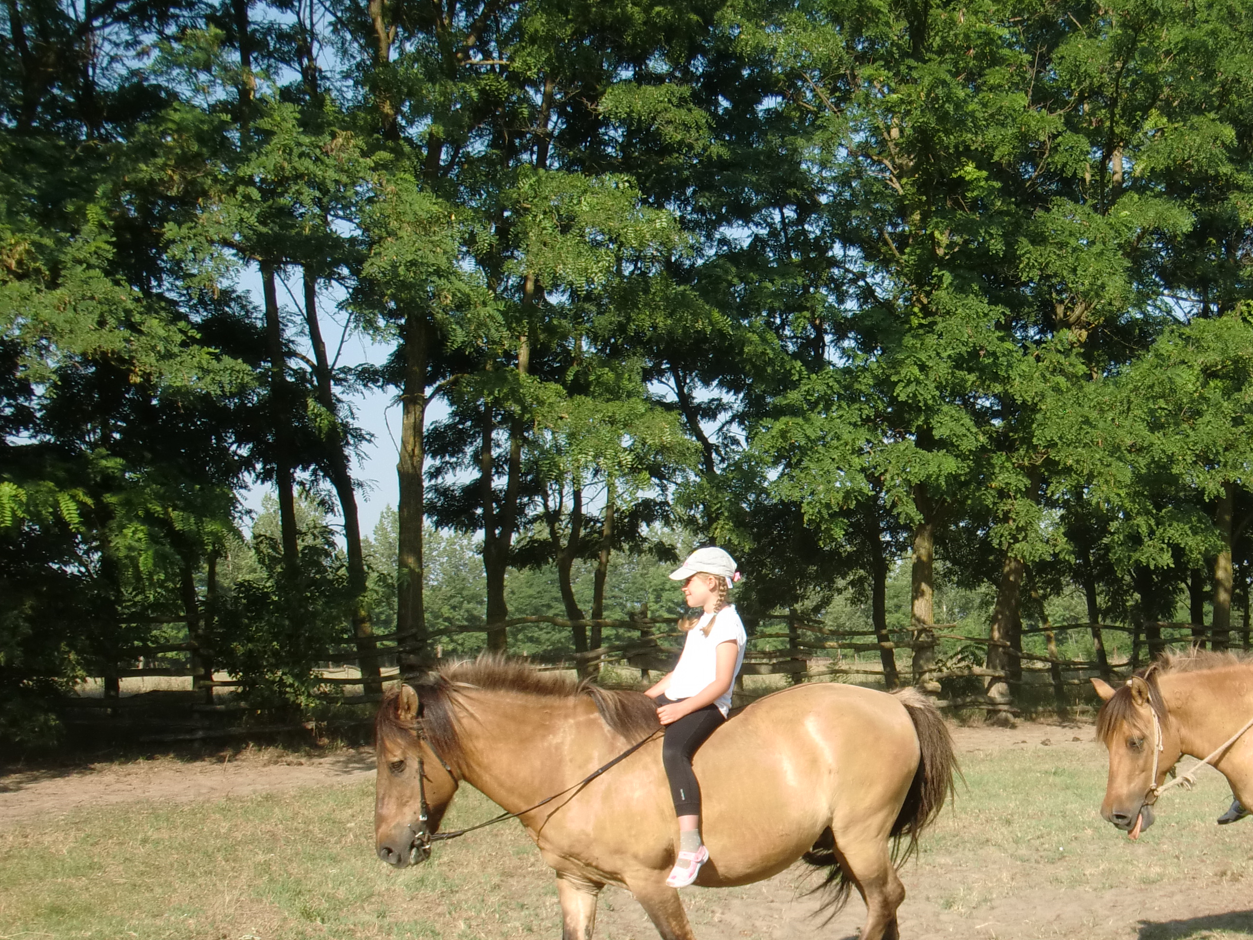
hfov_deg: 32.6
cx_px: 927
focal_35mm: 58
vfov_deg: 25.1
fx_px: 2100
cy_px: 597
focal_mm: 6.66
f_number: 3.9
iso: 64
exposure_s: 1/320
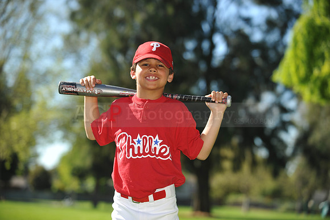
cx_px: 165
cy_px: 110
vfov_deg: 13.0
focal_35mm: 105
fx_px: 962
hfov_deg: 19.5
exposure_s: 1/1000
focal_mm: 105
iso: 200
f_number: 4
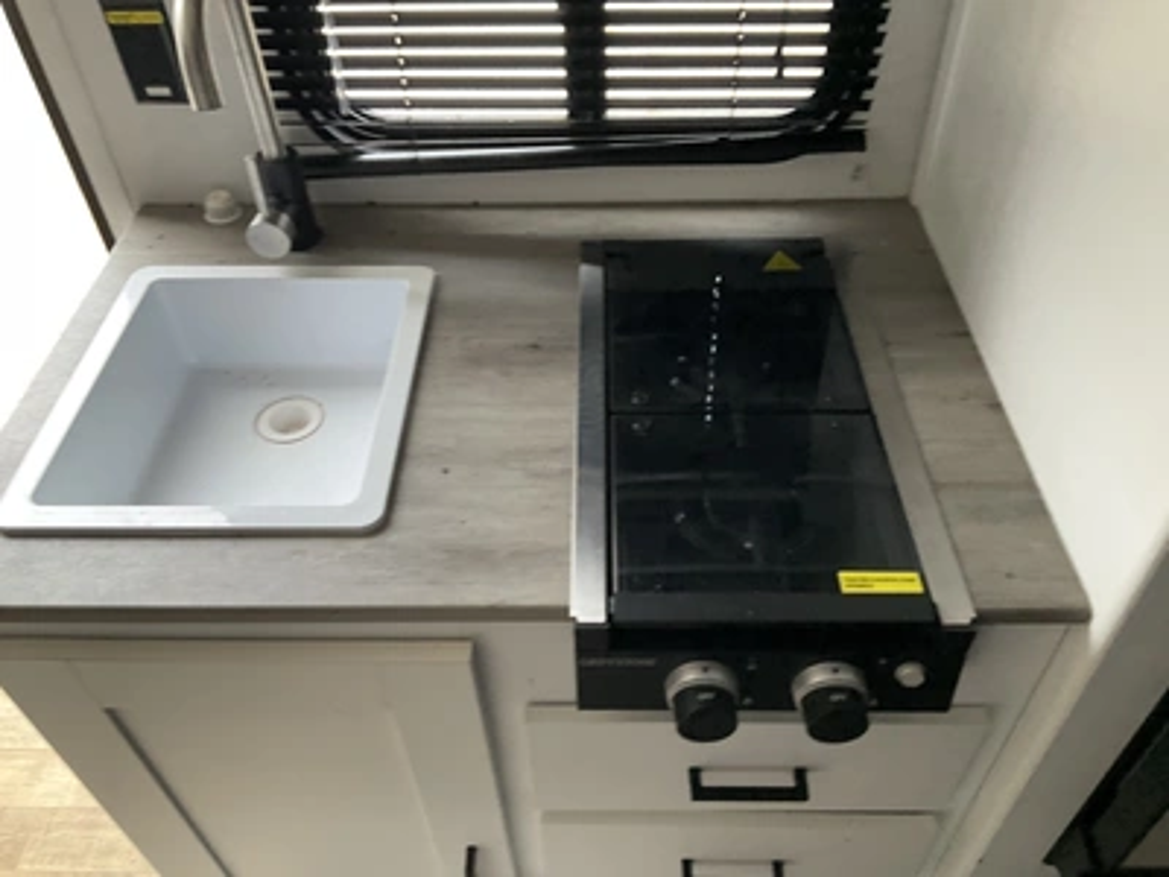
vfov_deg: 48.2
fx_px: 979
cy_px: 438
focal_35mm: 29
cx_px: 584
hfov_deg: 61.7
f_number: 1.8
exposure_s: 1/60
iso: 160
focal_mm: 3
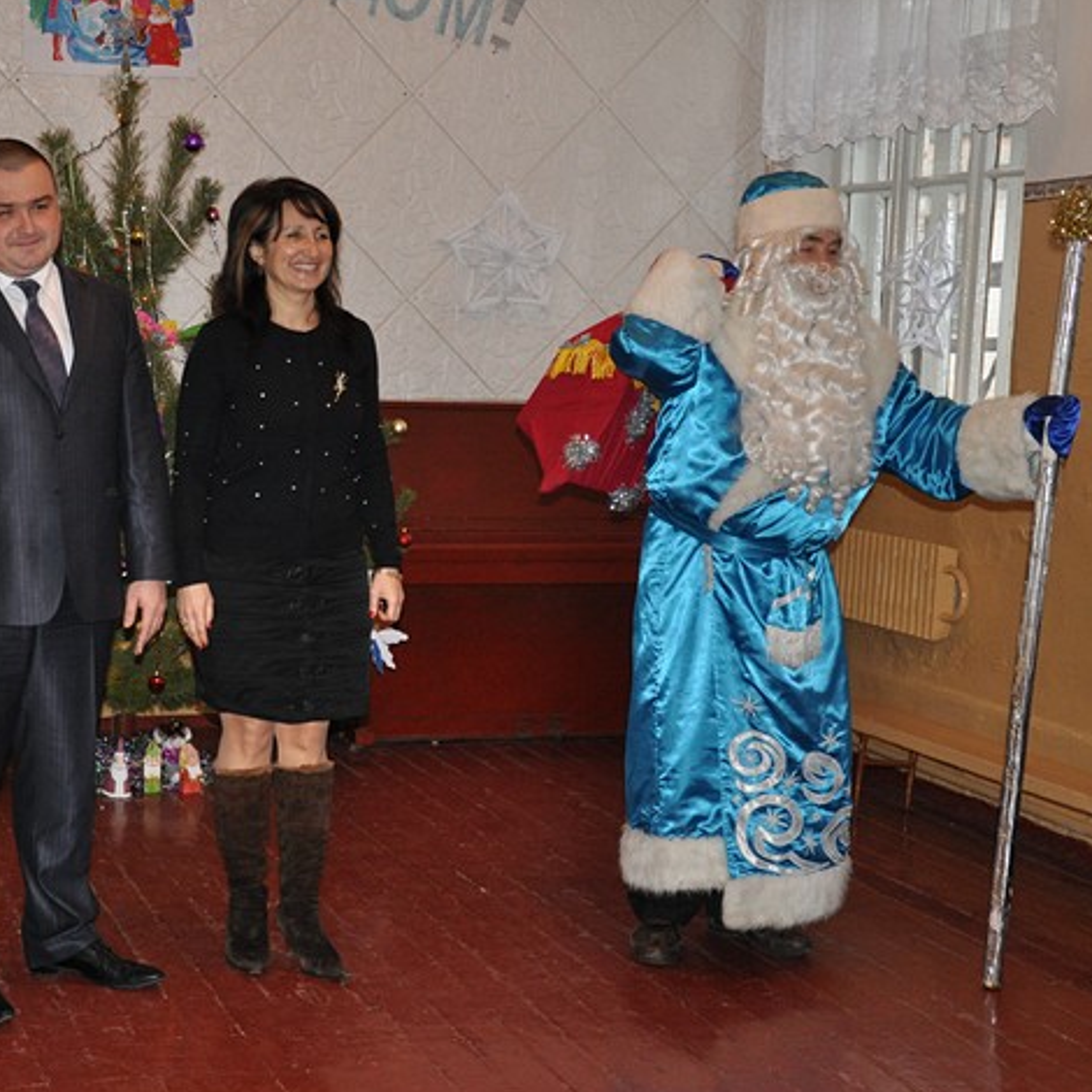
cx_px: 244
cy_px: 604
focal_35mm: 65
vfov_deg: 26.5
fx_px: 2320
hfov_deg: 26.1
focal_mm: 30
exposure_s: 1/60
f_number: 4.2
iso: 800
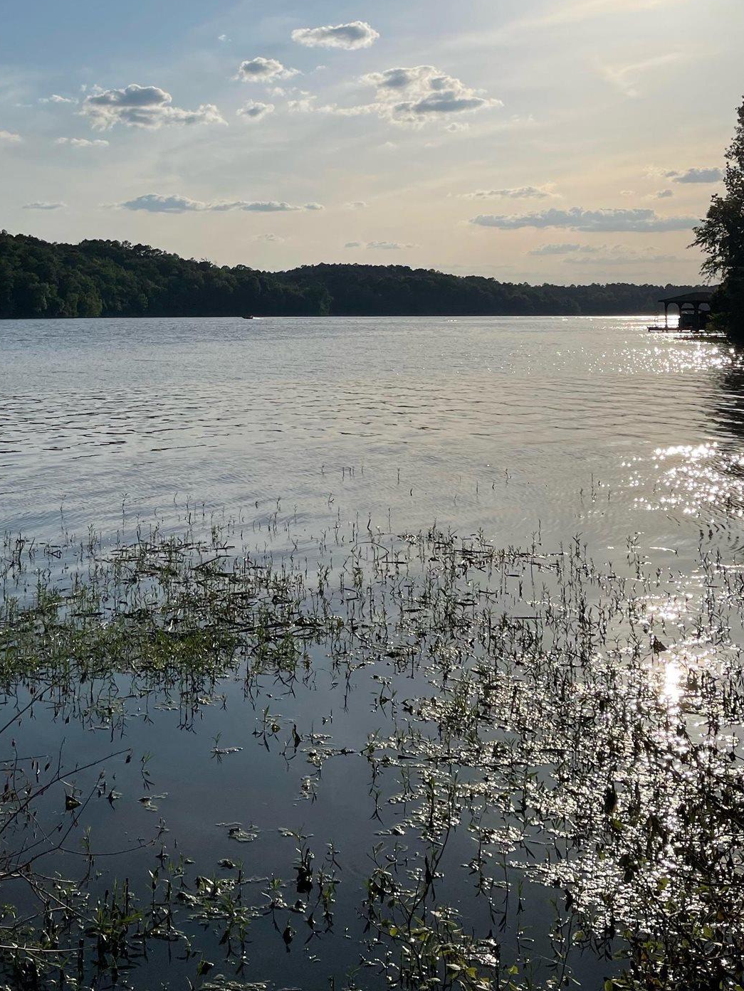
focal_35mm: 43
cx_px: 310
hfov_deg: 33.5
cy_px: 263
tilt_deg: +3.4
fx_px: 1232
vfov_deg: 42.7
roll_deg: +0.4
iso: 32
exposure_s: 1/25000
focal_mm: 5.1
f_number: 1.6
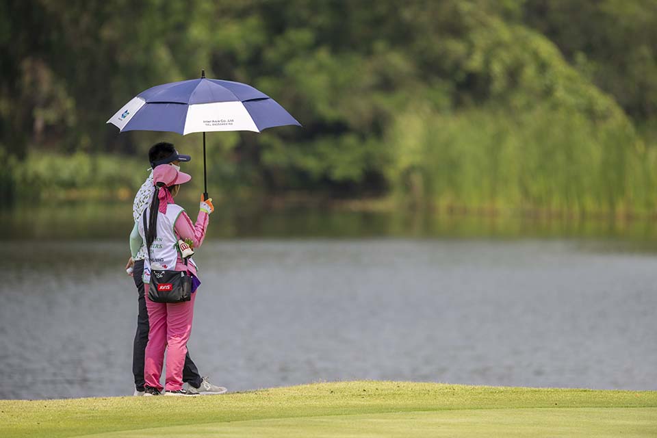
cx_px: 328
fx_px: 7299
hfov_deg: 5.2
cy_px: 219
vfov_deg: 3.4
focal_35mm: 400
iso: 250
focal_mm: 400
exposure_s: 1/2500
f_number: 3.5
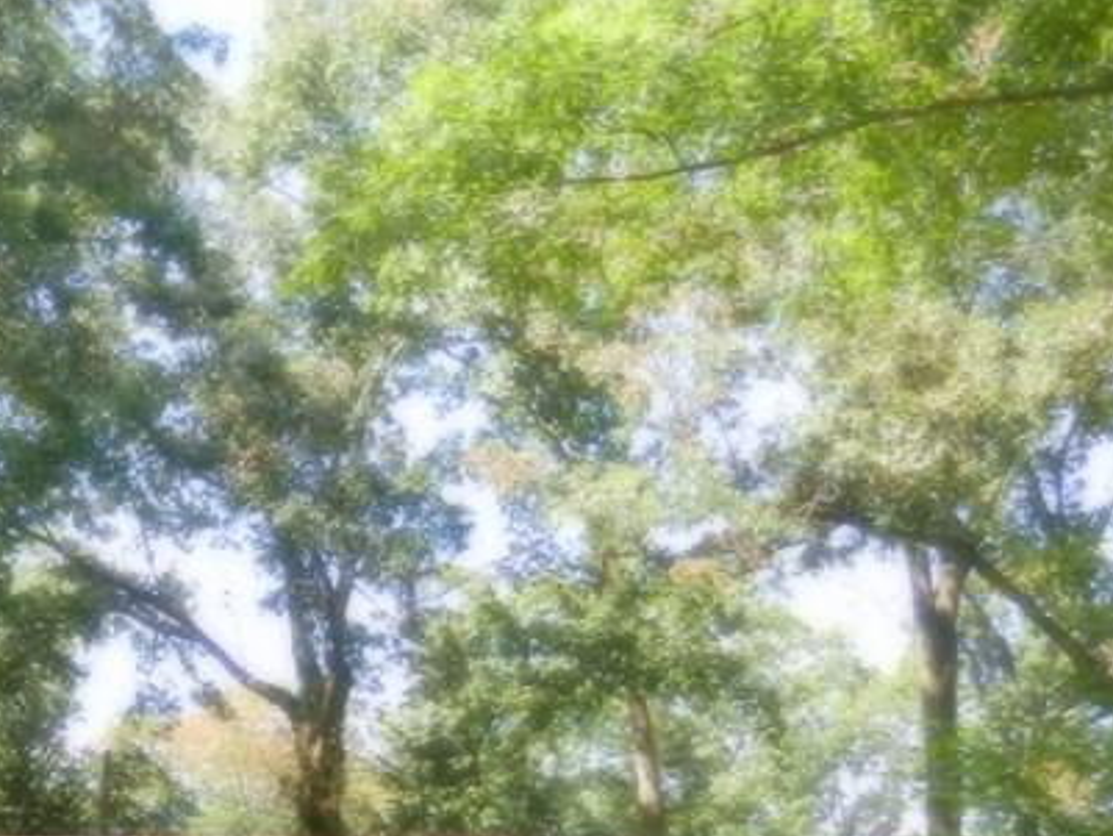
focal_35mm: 74
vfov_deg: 19.4
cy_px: 817
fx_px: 2380
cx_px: 69
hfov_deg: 25.3
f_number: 3.6
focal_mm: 5.1
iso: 160
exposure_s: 1/250
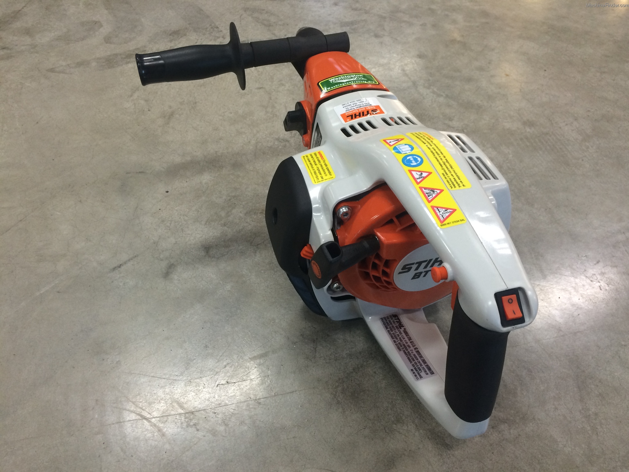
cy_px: 236
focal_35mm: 29
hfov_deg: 61.7
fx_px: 527
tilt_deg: -47.8
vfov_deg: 48.2
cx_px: 314
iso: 50
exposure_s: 1/30
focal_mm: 4.15
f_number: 2.2
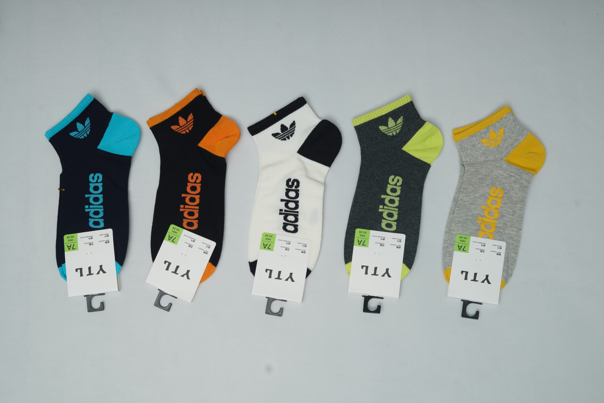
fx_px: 839
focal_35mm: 50
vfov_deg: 27.0
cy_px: 202
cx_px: 302
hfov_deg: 39.6
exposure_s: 1/200
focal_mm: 50
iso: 320
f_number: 6.3
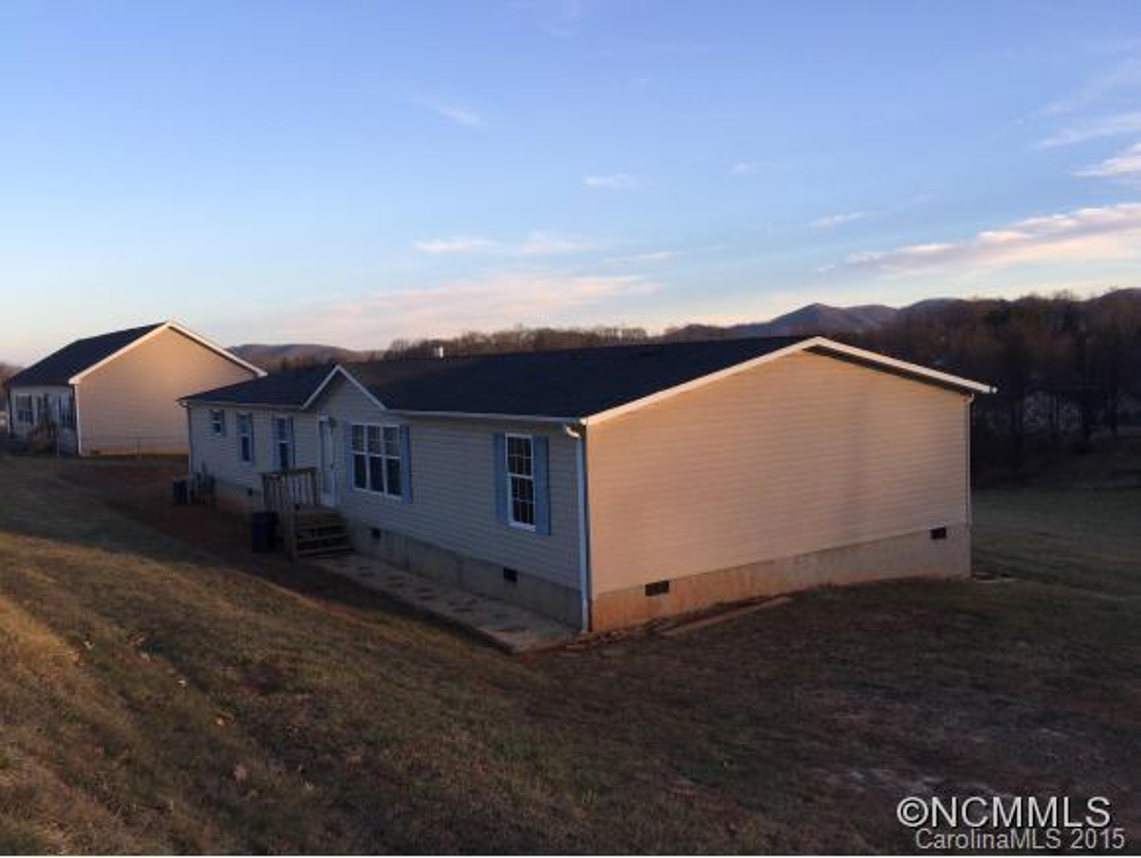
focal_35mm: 29
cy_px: 429
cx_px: 570
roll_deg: +1.8
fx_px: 957
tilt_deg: -3.7
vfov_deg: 48.3
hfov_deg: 61.6
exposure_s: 1/427
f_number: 2.2
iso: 32
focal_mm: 4.15
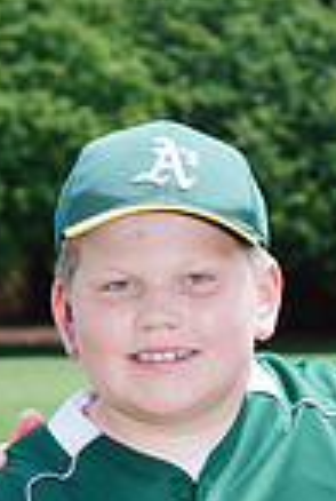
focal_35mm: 333
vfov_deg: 6.0
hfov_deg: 4.1
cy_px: 964
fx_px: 4640
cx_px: 444
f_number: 9
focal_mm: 84
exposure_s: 1/200
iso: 200
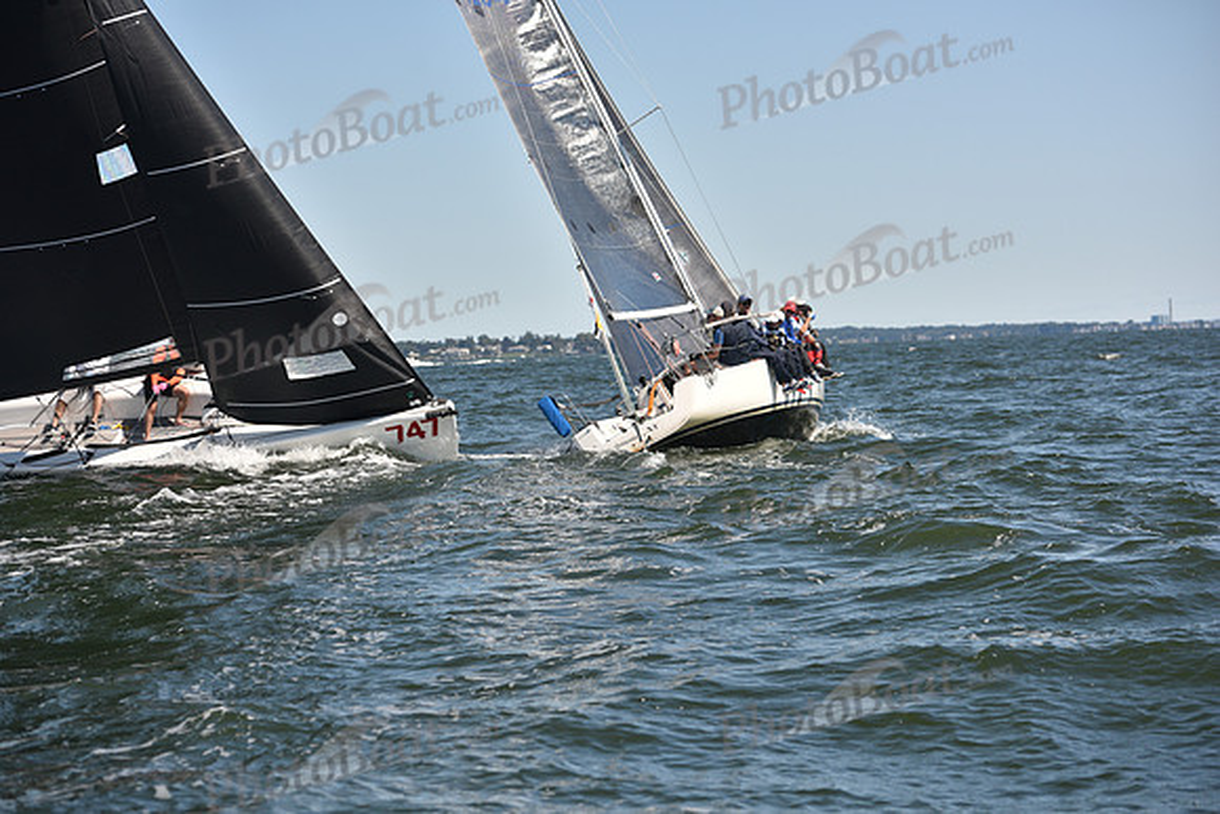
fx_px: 3118
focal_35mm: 92
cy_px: 407
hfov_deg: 22.1
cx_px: 610
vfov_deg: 14.9
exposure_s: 1/1250
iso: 250
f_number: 4
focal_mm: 92
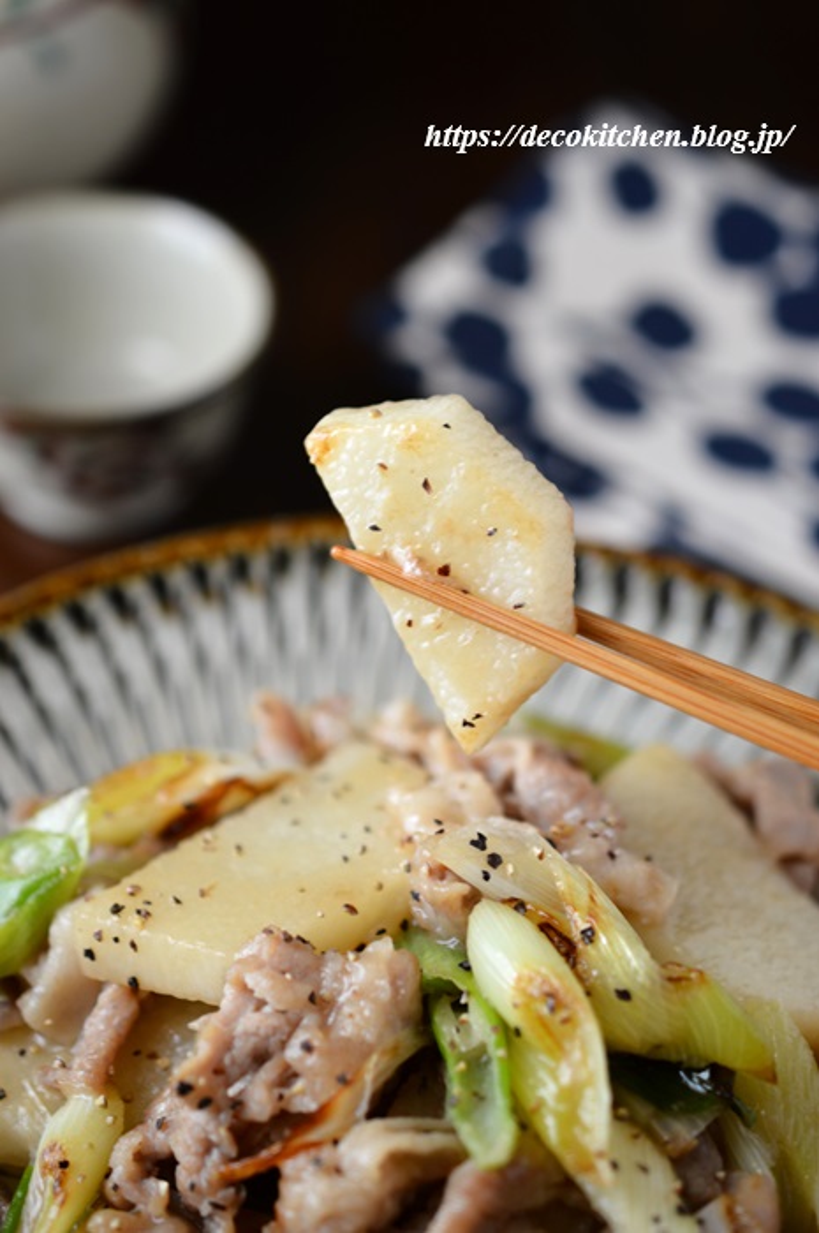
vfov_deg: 33.4
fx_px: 2052
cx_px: 410
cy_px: 616
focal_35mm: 60
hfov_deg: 22.6
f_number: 3
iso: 100
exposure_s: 1/13
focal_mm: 40
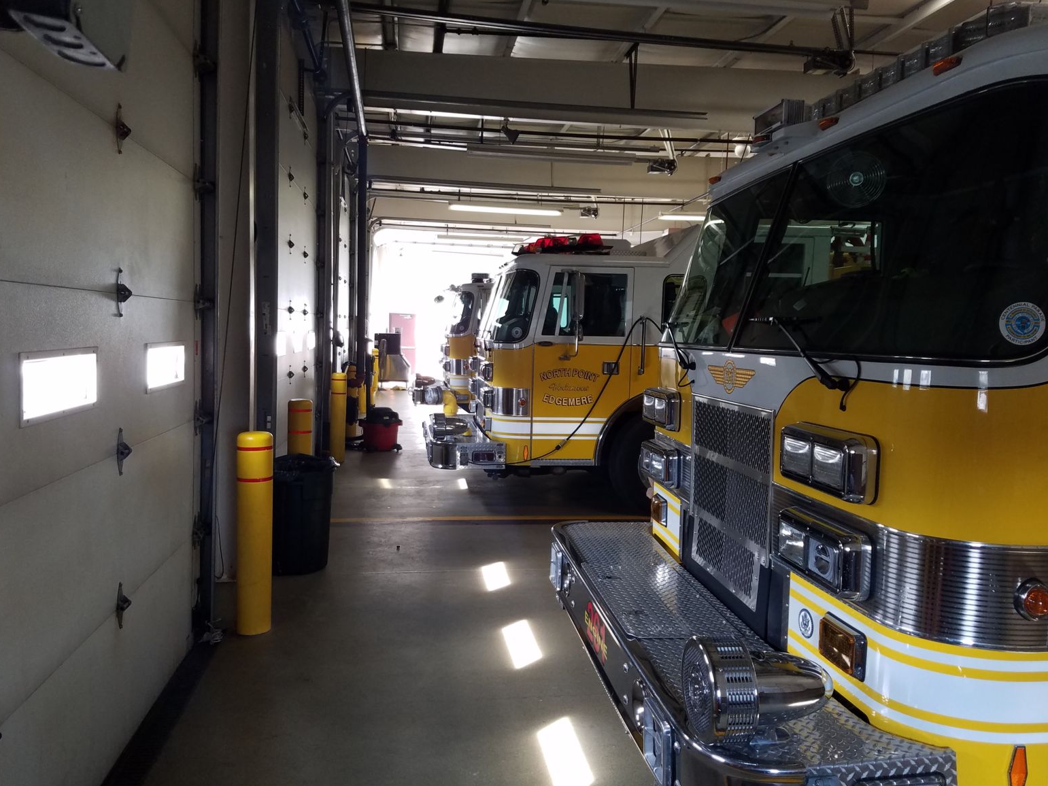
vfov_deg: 51.4
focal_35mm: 27
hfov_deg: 65.3
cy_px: 381
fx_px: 817
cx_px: 515
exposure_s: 1/60
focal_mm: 4.2
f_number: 1.7
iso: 125
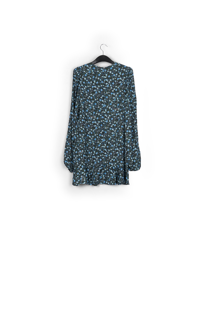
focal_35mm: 37
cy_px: 154
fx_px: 318
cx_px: 103
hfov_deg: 35.9
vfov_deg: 51.9
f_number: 13
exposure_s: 1/125
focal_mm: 37
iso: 100
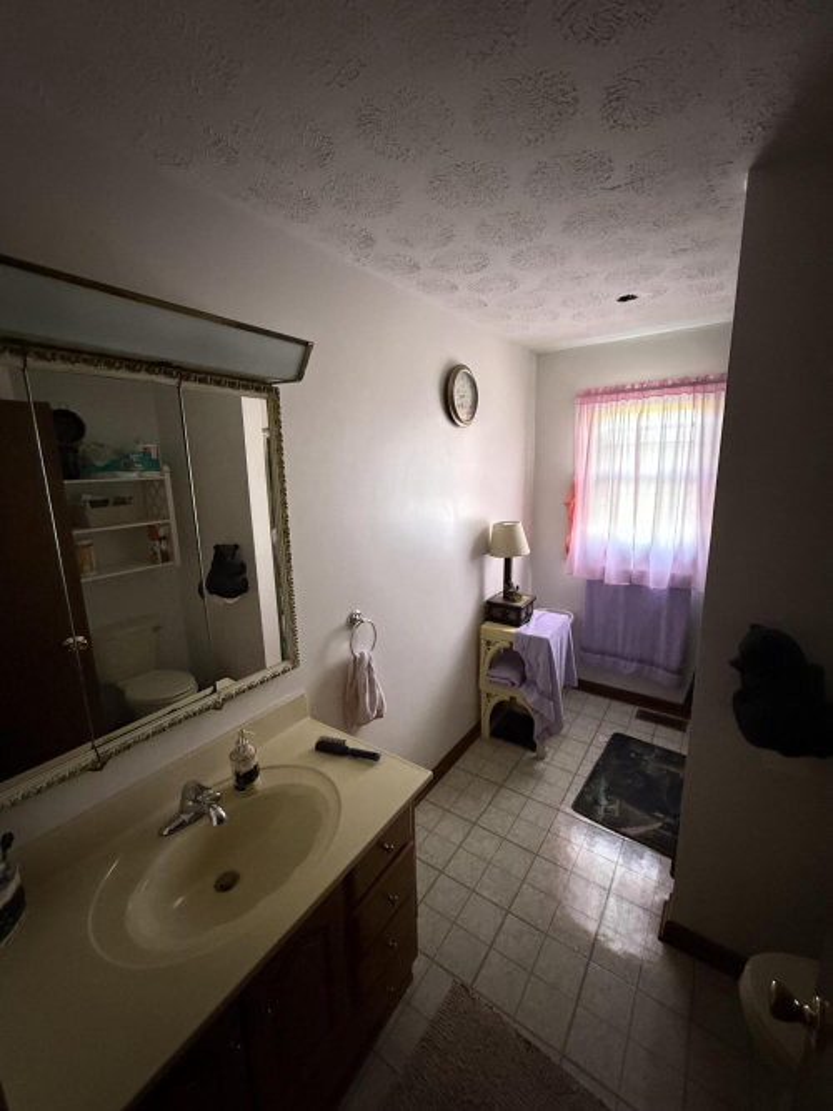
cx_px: 416
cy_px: 556
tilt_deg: -11.0
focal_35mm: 14
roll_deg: +0.9
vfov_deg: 102.1
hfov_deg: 85.7
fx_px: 449
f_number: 2.2
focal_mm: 2.22
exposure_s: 1/60
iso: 1000
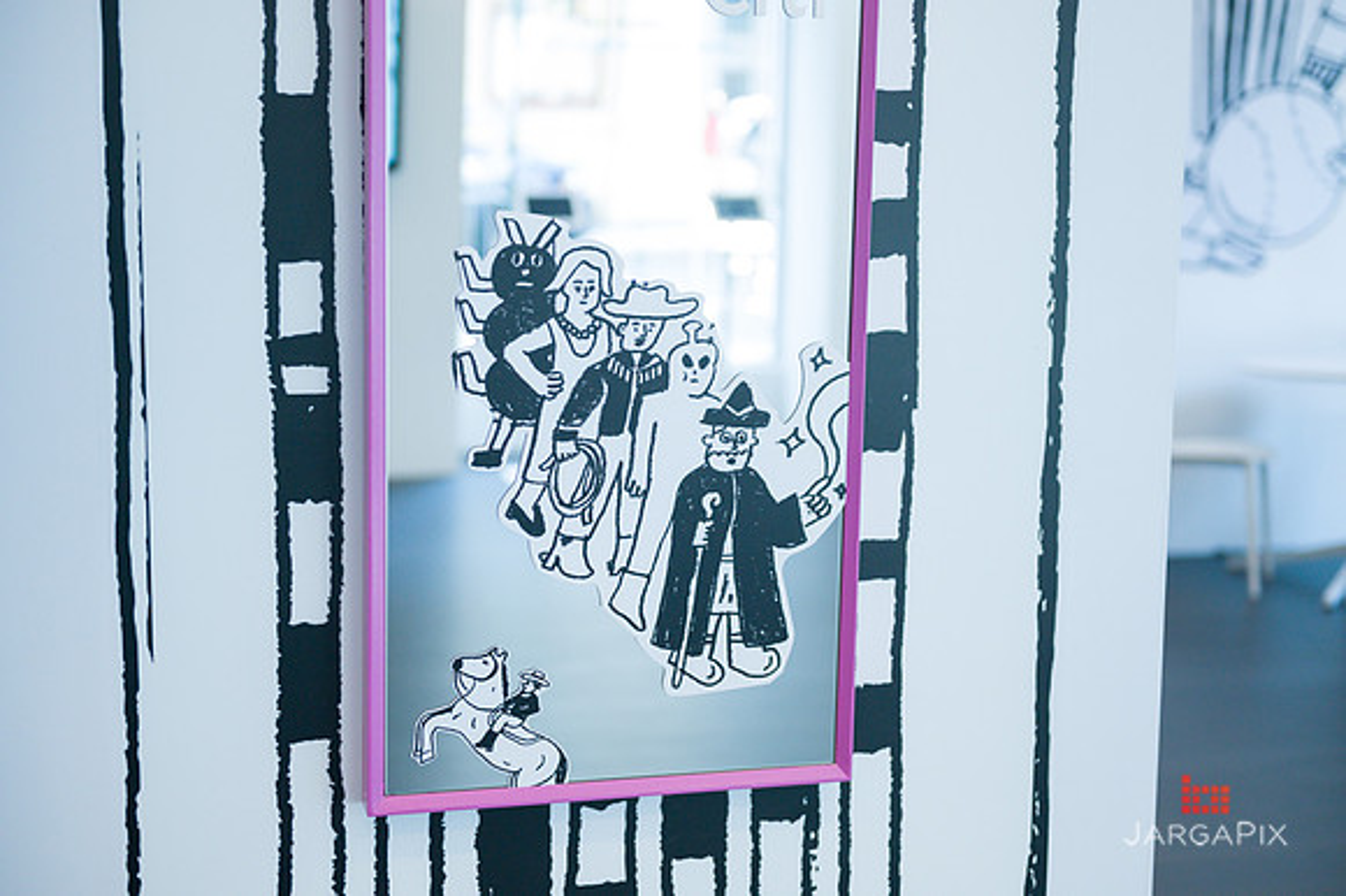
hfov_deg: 41.1
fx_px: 1794
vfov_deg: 28.0
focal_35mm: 48
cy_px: 448
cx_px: 673
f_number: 3.5
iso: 2500
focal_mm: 48
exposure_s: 1/500
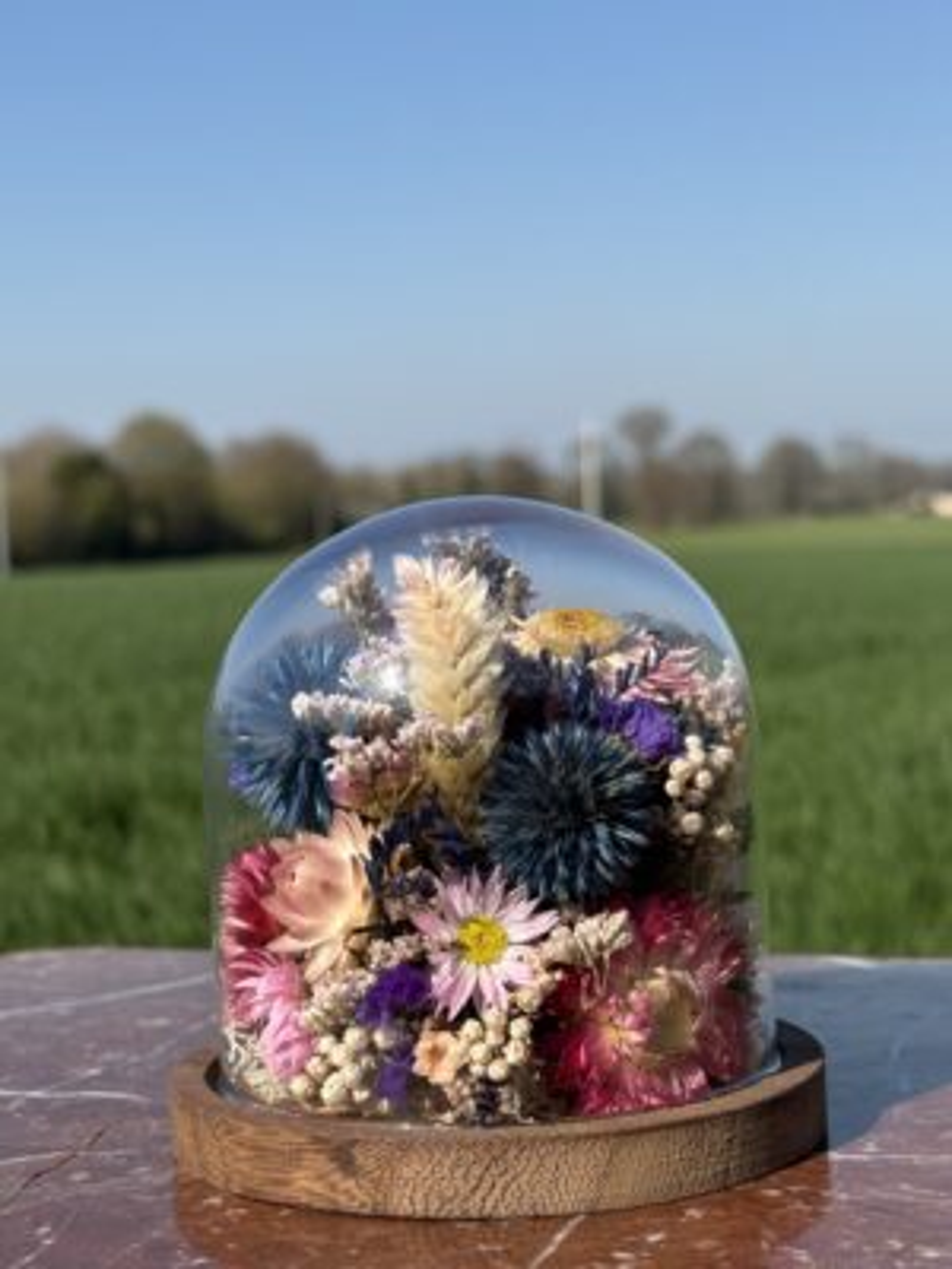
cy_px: 634
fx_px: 1907
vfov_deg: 36.8
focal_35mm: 52
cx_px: 476
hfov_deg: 28.0
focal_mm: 5.96
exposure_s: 1/3279
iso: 32
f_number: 1.6
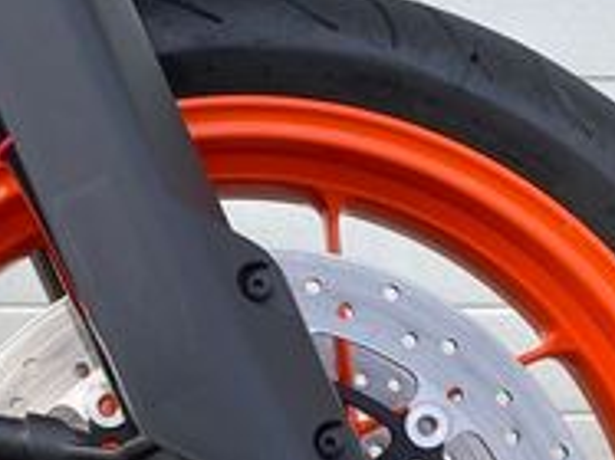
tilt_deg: -16.0
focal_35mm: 89
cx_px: 234
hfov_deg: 22.0
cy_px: 565
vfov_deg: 15.9
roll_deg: -0.9
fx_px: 1580
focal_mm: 4.25
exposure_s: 1/647
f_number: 1.8
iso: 32
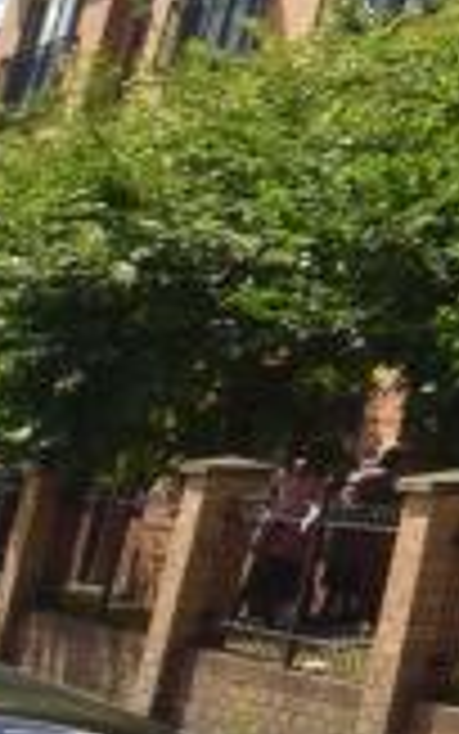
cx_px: 1588
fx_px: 1920
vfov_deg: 19.4
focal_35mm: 96
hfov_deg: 9.1
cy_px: -297
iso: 100
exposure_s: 1/200
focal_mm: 10
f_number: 13
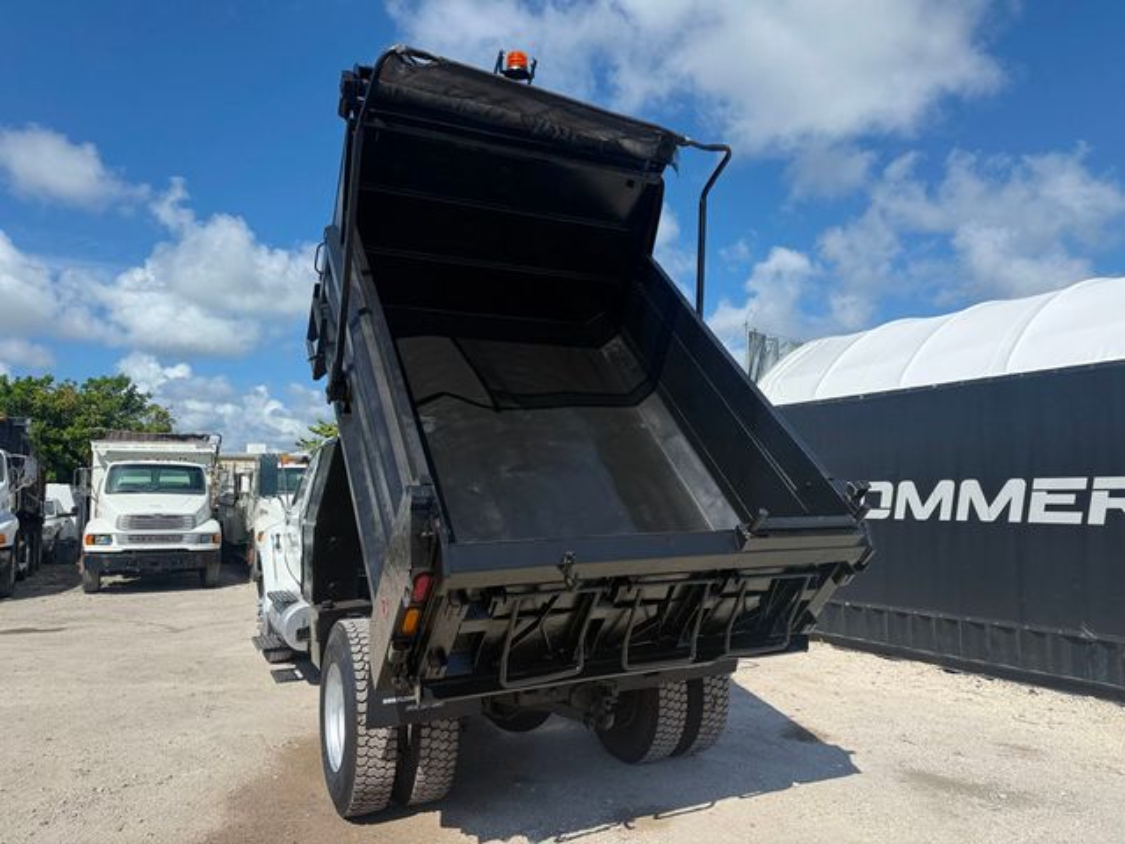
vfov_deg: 56.8
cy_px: 422
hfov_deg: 71.6
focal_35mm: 24
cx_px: 562
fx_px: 780
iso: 80
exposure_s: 1/4975
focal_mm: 6.76
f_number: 1.78
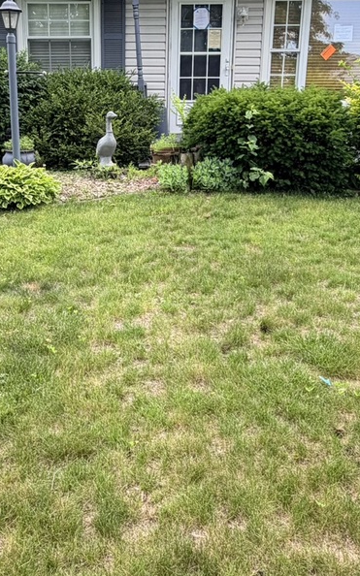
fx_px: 565
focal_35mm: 36
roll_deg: +0.6
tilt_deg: -15.9
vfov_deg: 53.9
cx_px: 133
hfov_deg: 35.1
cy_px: 258
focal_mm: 2.22
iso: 40
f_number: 2.2
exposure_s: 1/233
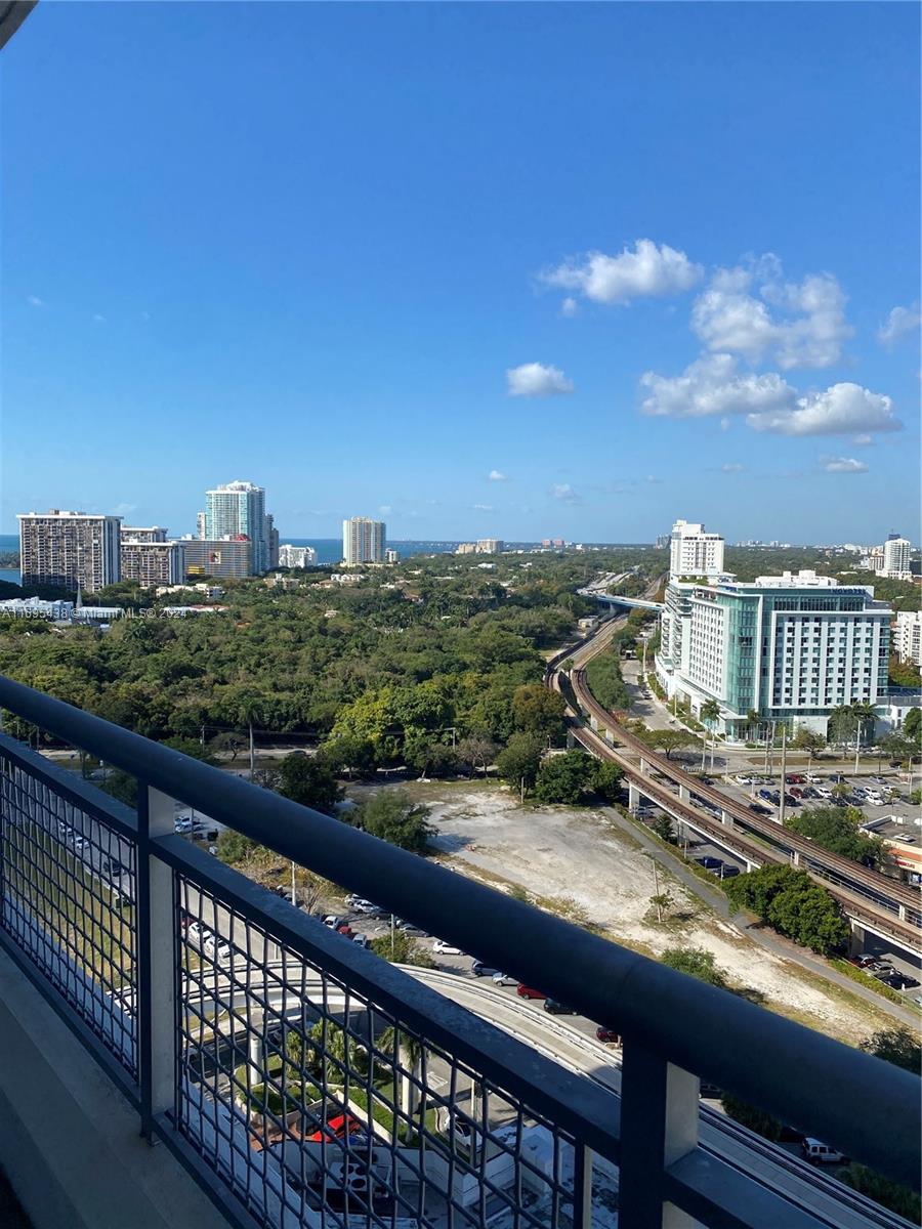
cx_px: 461
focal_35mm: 26
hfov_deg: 53.1
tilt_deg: -4.3
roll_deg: -1.6
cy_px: 614
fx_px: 923
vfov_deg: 67.3
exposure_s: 1/2817
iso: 32
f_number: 1.8
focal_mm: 4.25
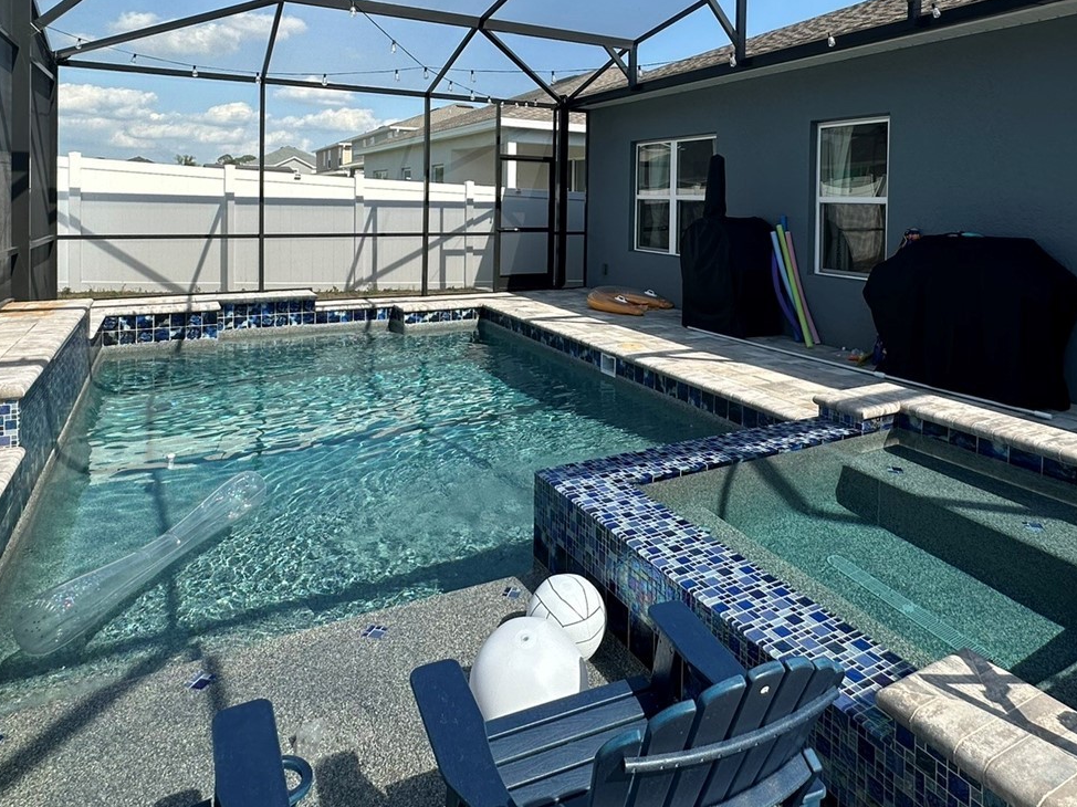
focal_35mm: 23
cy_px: 214
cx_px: 569
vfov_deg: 56.3
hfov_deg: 73.9
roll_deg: -1.2
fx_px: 715
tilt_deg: -0.7
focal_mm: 2.22
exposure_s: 1/924
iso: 40
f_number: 2.2
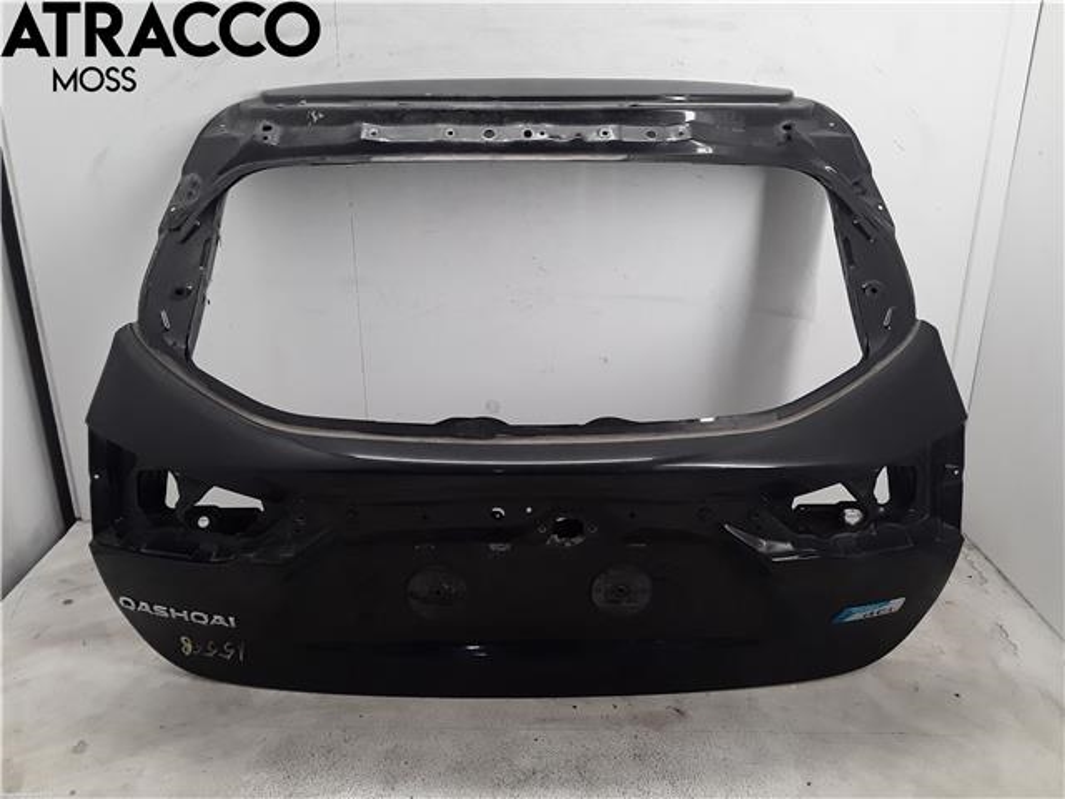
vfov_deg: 49.7
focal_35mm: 28
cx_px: 532
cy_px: 400
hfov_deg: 63.4
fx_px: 861
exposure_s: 1/100
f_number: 1.9
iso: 64
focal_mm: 2.91
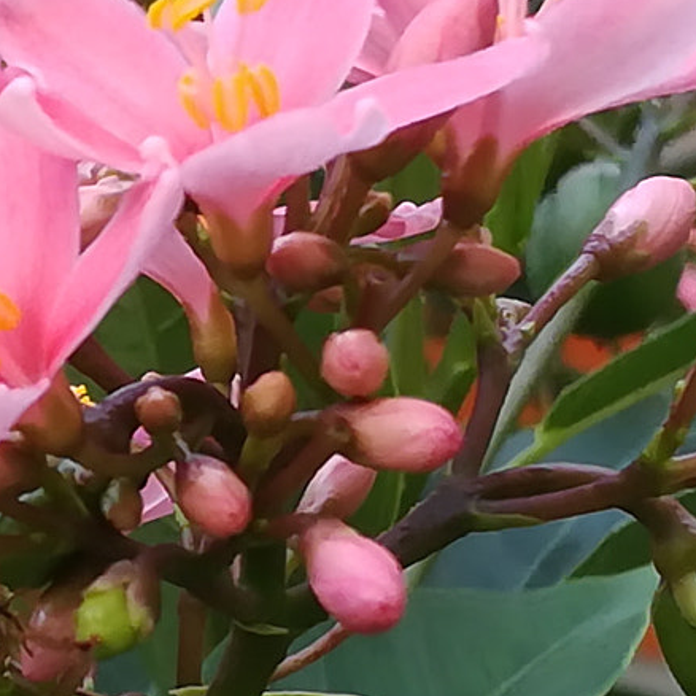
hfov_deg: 19.8
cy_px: 346
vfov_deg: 20.6
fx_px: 1911
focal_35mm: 84
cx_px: -57
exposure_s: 1/100
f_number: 2.2
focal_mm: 3.83
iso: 64
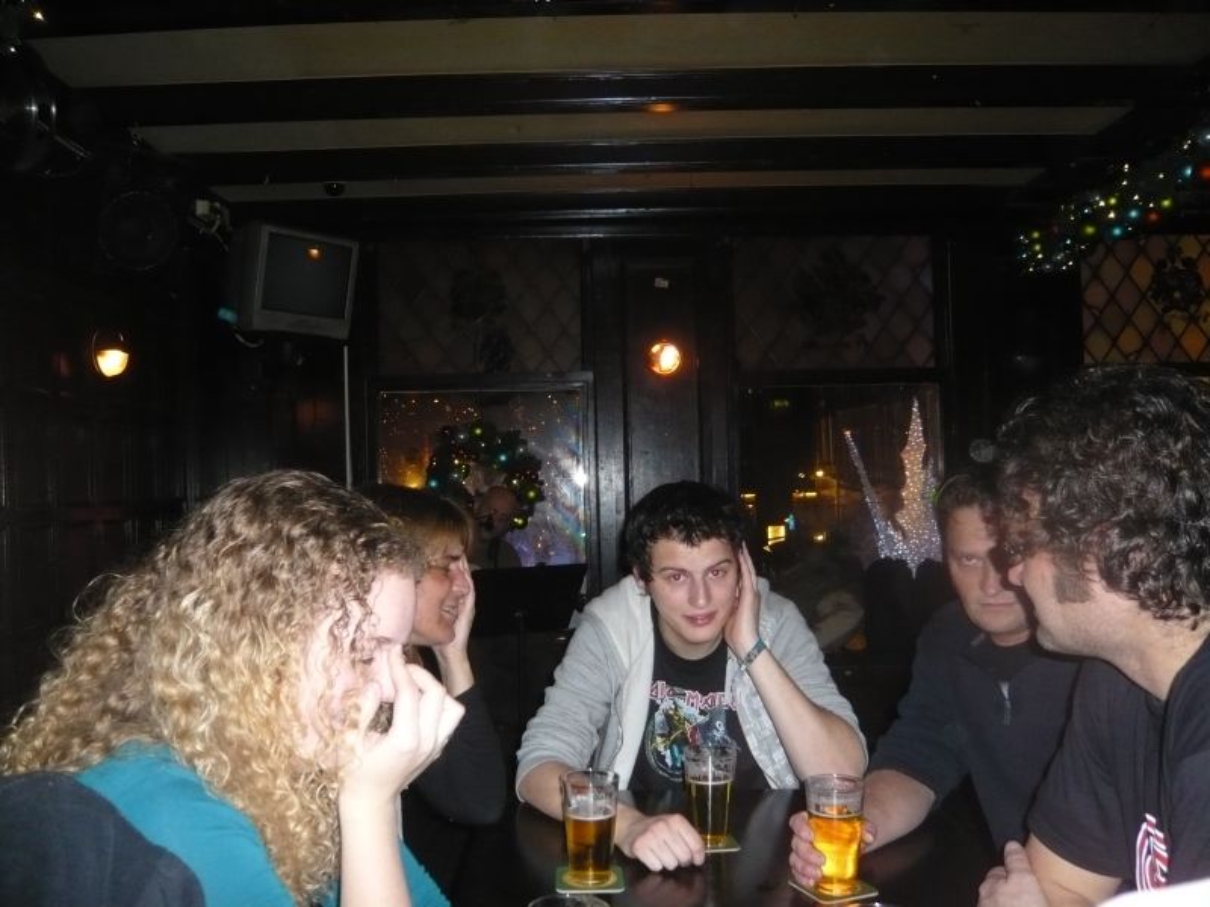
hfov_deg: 63.4
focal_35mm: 28
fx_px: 979
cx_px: 605
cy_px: 454
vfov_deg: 49.7
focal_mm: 4.6
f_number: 2.8
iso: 320
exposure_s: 1/30
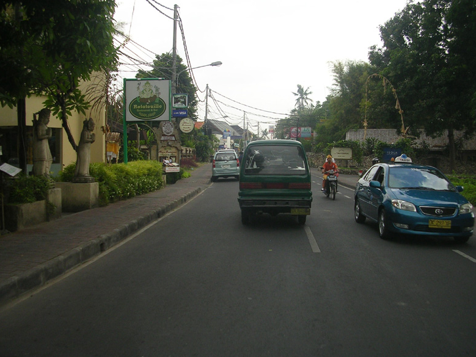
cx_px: 241
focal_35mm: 39
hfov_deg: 47.8
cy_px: 176
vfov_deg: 36.8
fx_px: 537
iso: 50
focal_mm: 5.8
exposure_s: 1/264
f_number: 2.8
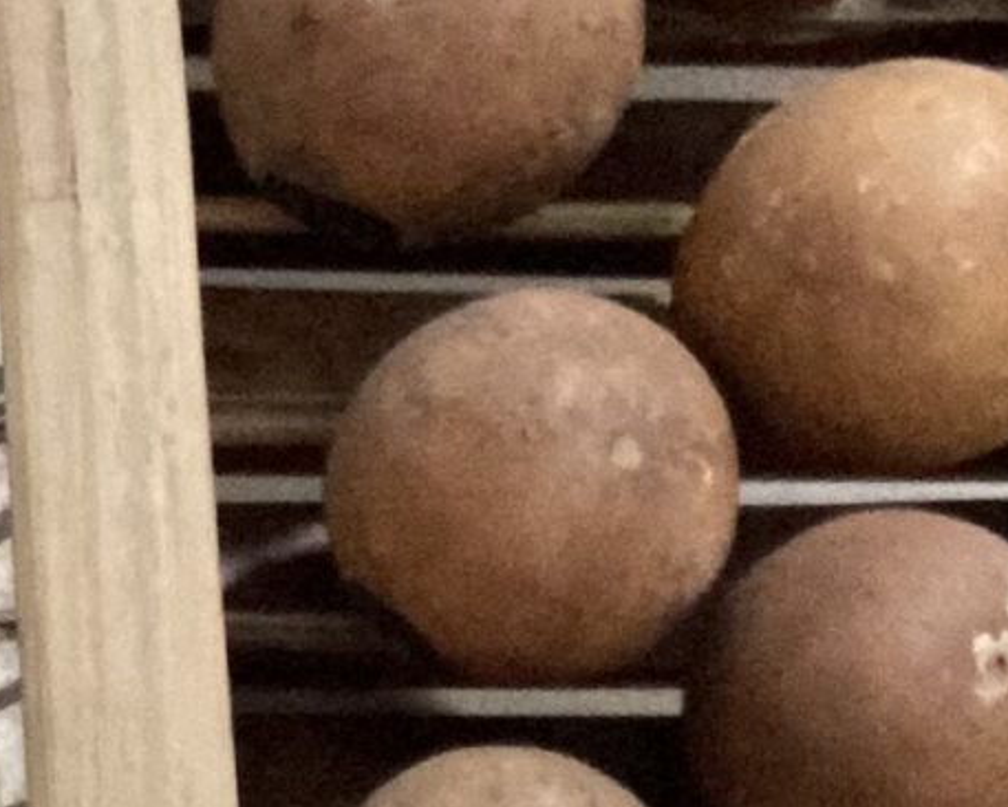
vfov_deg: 8.6
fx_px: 5223
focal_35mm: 175
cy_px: 1230
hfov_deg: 10.4
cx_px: -804
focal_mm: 2.87
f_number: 2.2
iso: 1000
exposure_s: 1/15
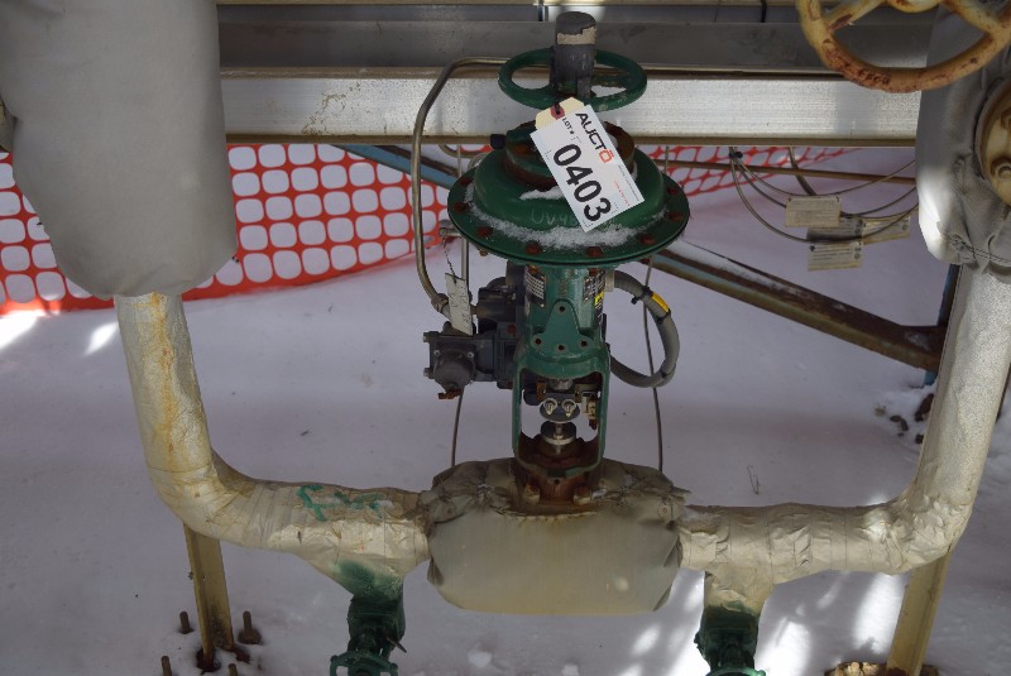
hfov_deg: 42.3
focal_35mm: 46
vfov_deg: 29.0
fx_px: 1307
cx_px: 506
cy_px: 338
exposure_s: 1/500
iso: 200
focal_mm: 31
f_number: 4.2
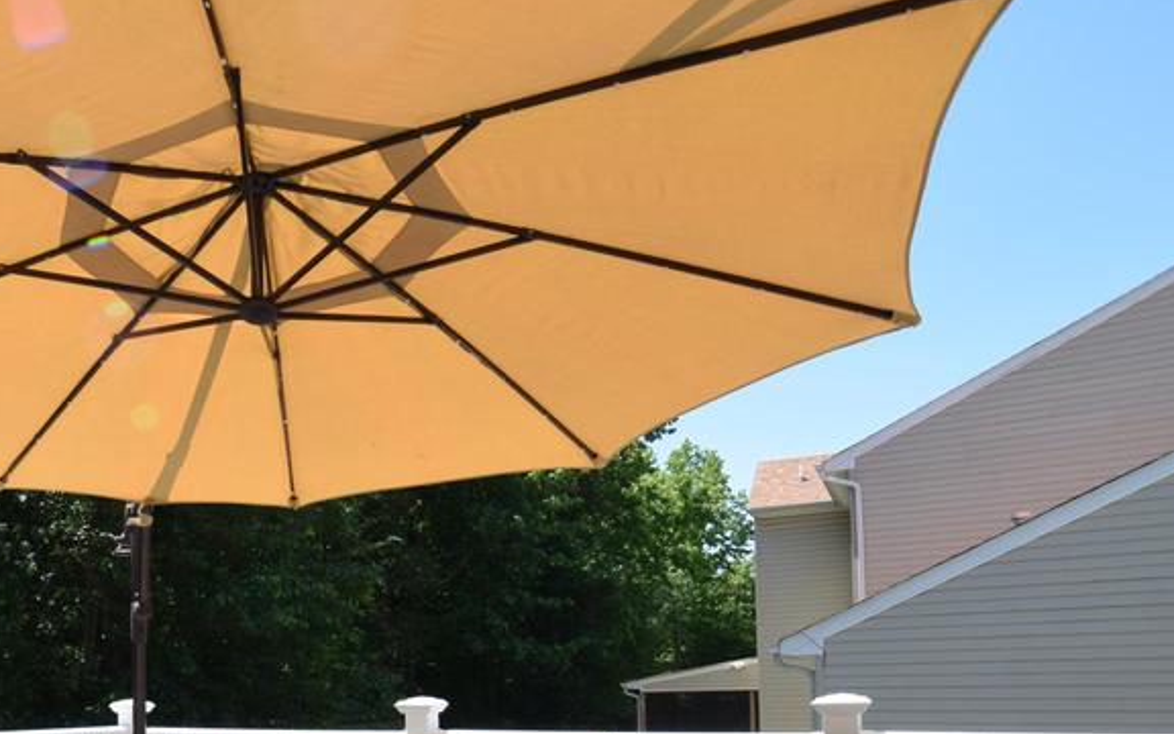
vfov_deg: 39.4
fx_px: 957
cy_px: 641
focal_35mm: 30
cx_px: 228
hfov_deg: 58.1
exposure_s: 1/250
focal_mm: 11
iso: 200
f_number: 8
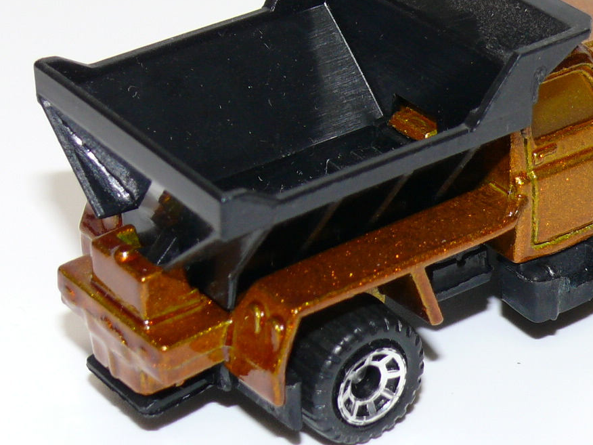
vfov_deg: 10.0
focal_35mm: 148
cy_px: 136
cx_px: 422
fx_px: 2535
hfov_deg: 13.3
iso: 100
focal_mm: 11.8
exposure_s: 1/30
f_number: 4
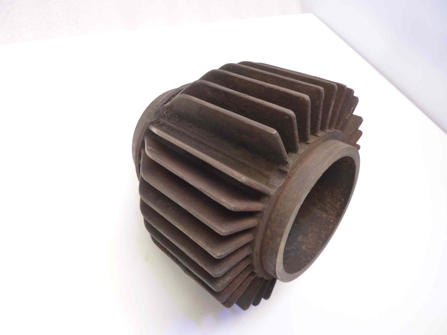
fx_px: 323
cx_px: 224
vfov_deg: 54.9
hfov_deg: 69.4
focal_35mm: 25
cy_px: 168
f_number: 3.3
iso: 125
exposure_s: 1/8
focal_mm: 4.1
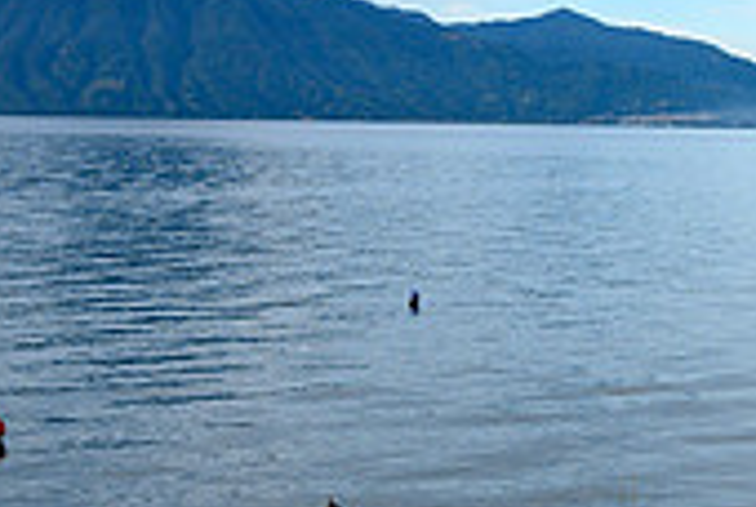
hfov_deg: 23.6
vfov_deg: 17.9
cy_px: 141
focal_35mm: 76
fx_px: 1599
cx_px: 970
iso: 125
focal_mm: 18
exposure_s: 1/125
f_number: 8
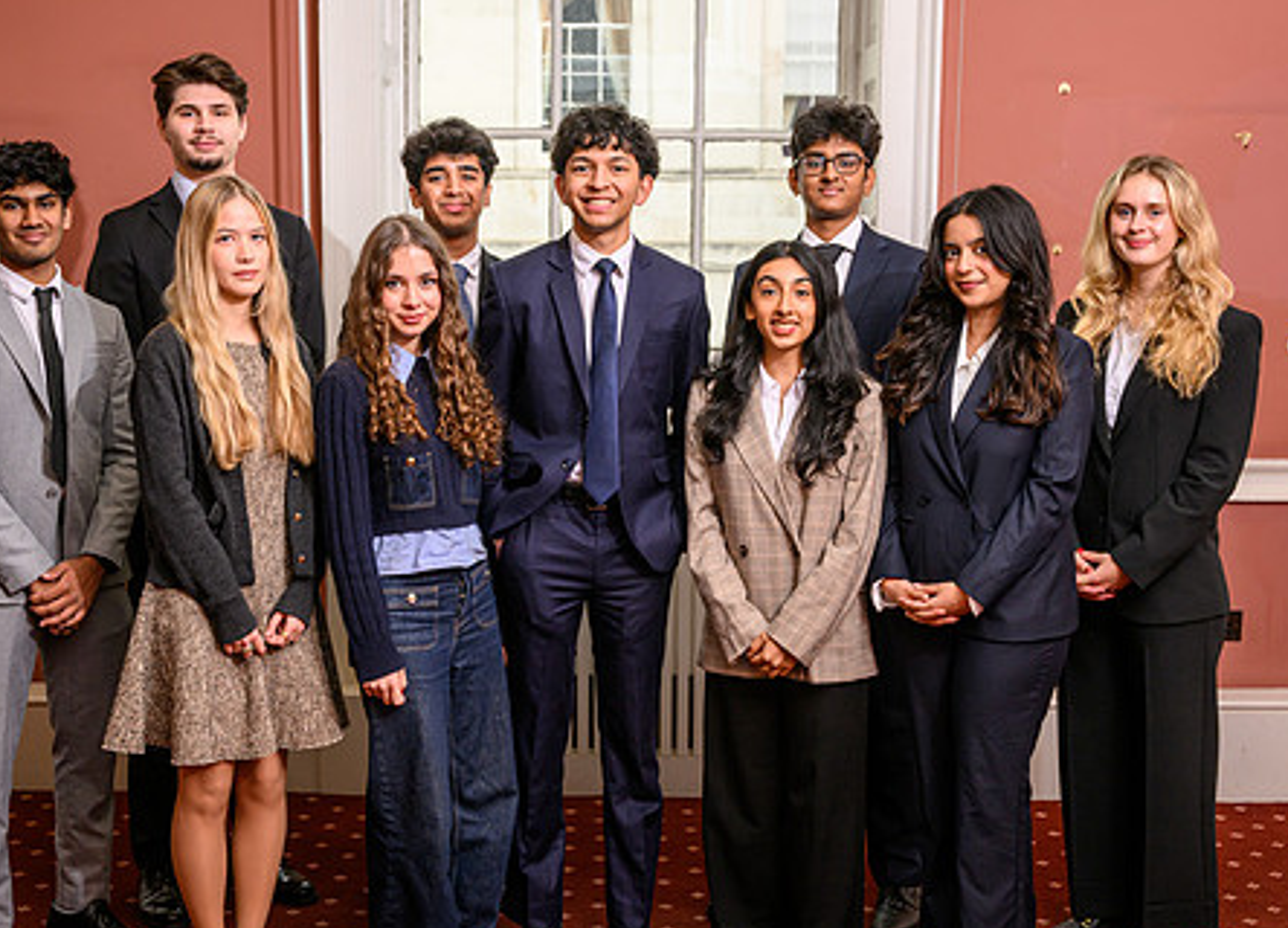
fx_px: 1981
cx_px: 581
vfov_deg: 26.4
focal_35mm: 54
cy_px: 484
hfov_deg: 36.0
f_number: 6.3
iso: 250
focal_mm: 38
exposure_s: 1/200
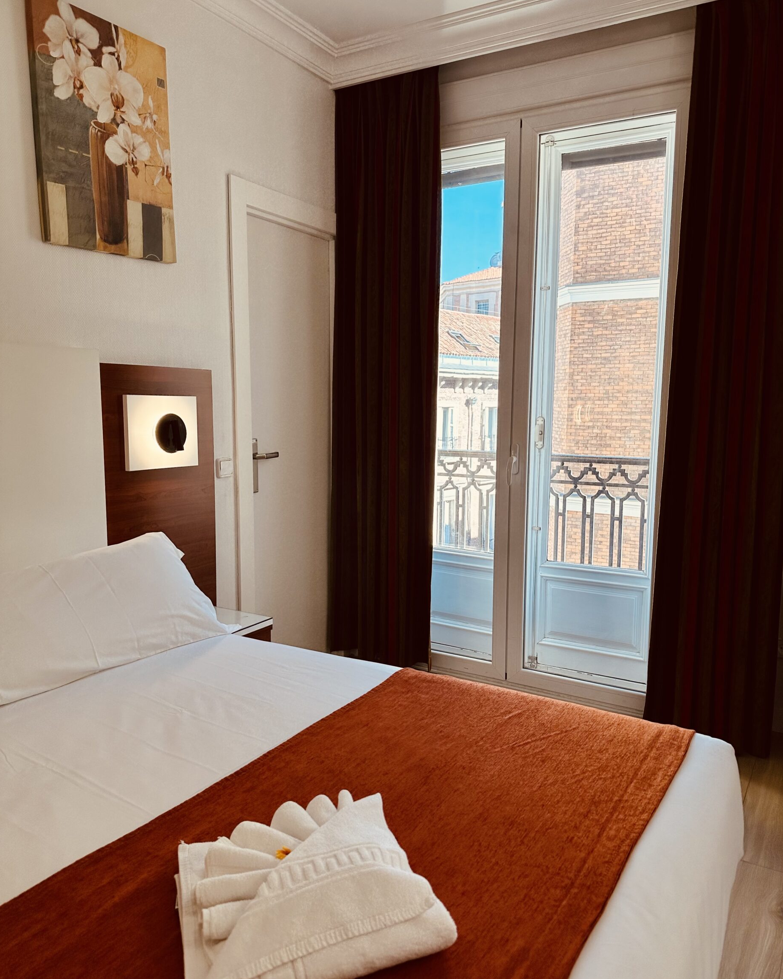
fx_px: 753
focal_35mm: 26
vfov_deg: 66.0
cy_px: 502
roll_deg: +0.1
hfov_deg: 54.9
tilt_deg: -7.7
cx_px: 405
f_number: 1.78
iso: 80
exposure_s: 1/501
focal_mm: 6.86
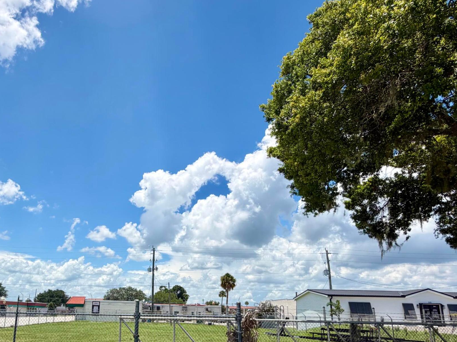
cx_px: 157
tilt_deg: +11.6
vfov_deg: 53.0
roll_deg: -2.1
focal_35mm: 25
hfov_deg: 67.7
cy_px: 246
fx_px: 330
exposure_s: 1/1087
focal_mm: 2.22
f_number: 2.2
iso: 20
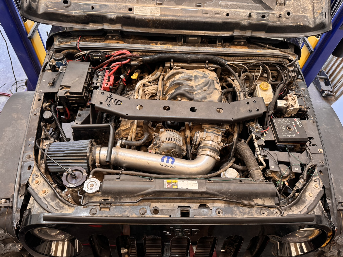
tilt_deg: -53.0
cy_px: 128
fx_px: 238
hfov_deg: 71.6
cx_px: 172
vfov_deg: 56.8
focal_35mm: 24
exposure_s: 1/60
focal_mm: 6.76
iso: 250
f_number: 1.78
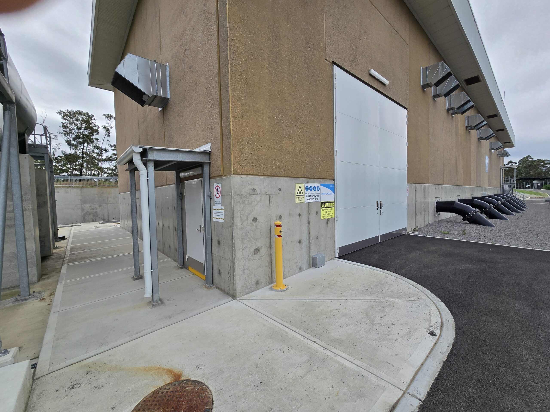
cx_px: 275
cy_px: 206
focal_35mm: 13
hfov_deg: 106.2
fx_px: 207
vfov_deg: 89.9
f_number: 2.2
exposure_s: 1/1554
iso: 50
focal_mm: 2.2
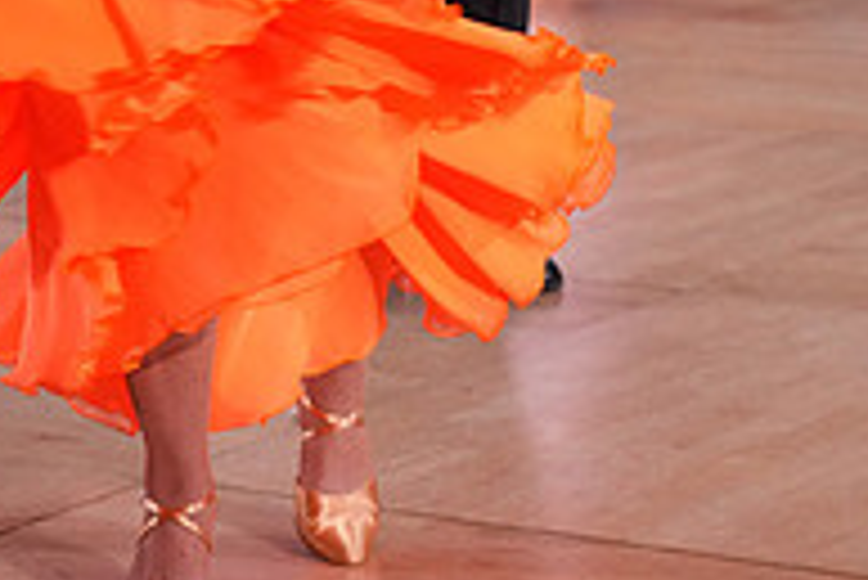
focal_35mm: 174
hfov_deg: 11.8
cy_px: -544
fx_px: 4198
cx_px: 479
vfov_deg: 7.6
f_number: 4
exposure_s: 1/500
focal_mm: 58
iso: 2000
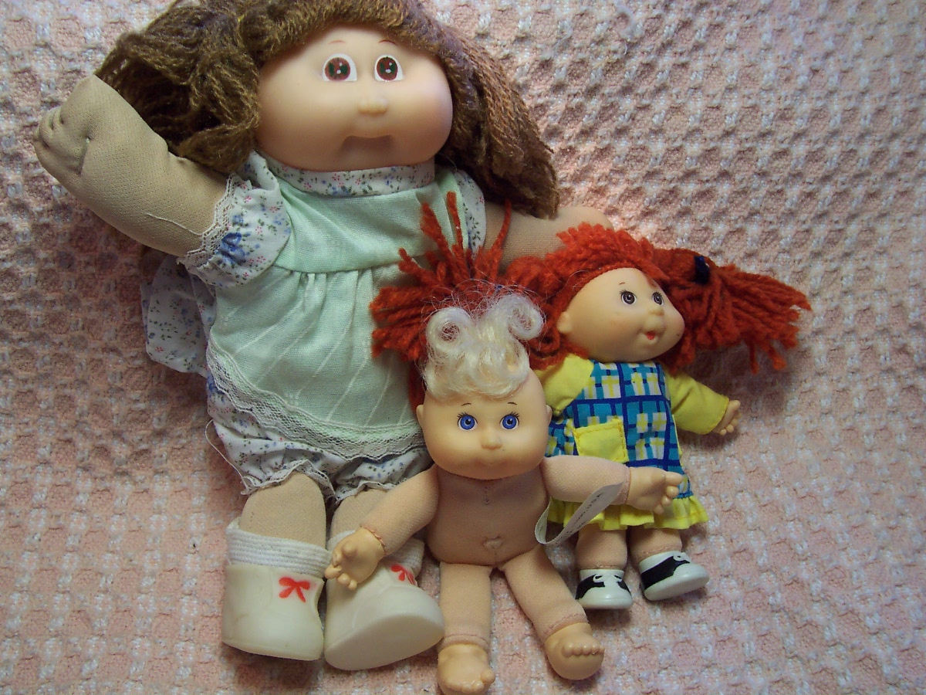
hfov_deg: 50.1
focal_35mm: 37
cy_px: 348
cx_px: 463
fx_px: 990
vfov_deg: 38.7
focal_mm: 5.6
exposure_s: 1/60
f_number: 2.8
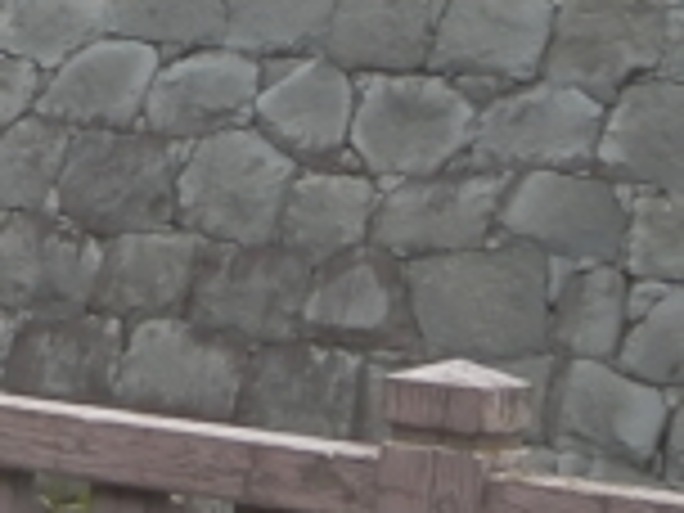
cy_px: -441
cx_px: -405
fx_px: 4110
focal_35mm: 208
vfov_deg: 6.9
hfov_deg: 9.2
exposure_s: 1/100
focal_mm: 5.9
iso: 80
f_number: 3.7
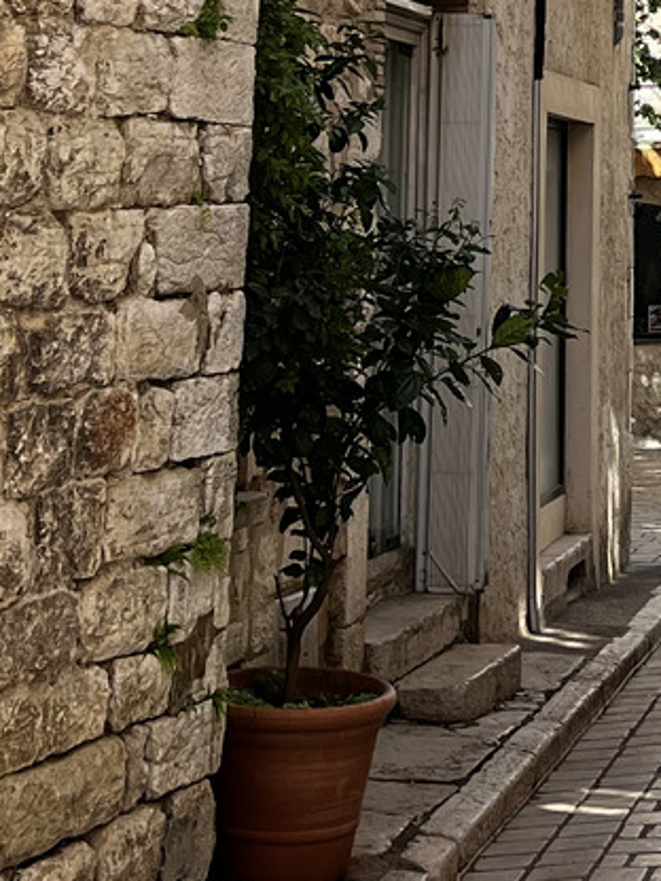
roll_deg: +0.4
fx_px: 2546
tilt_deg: +8.8
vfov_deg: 18.8
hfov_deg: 14.2
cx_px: 877
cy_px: -121
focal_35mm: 100
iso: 50
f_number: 1.5
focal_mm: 5.7
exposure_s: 1/1575
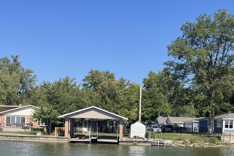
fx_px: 338
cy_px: 130
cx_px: 117
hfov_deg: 38.2
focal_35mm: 52
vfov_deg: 25.4
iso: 32
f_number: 1.6
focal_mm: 4.2
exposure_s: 1/2681
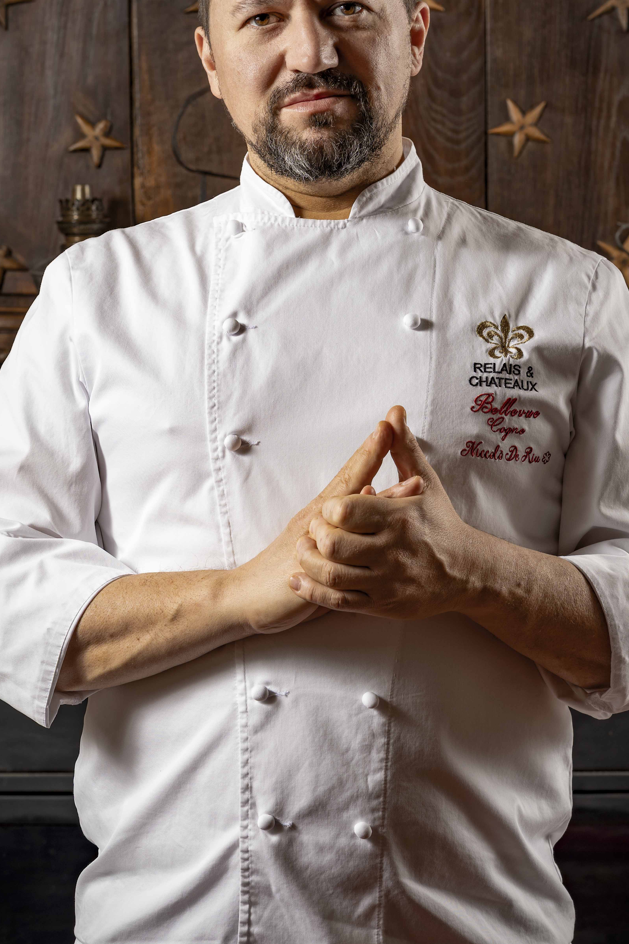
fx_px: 3249
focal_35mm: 124
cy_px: 421
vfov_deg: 16.5
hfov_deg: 11.1
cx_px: 324
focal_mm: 85
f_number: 9
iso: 100
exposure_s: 1/160
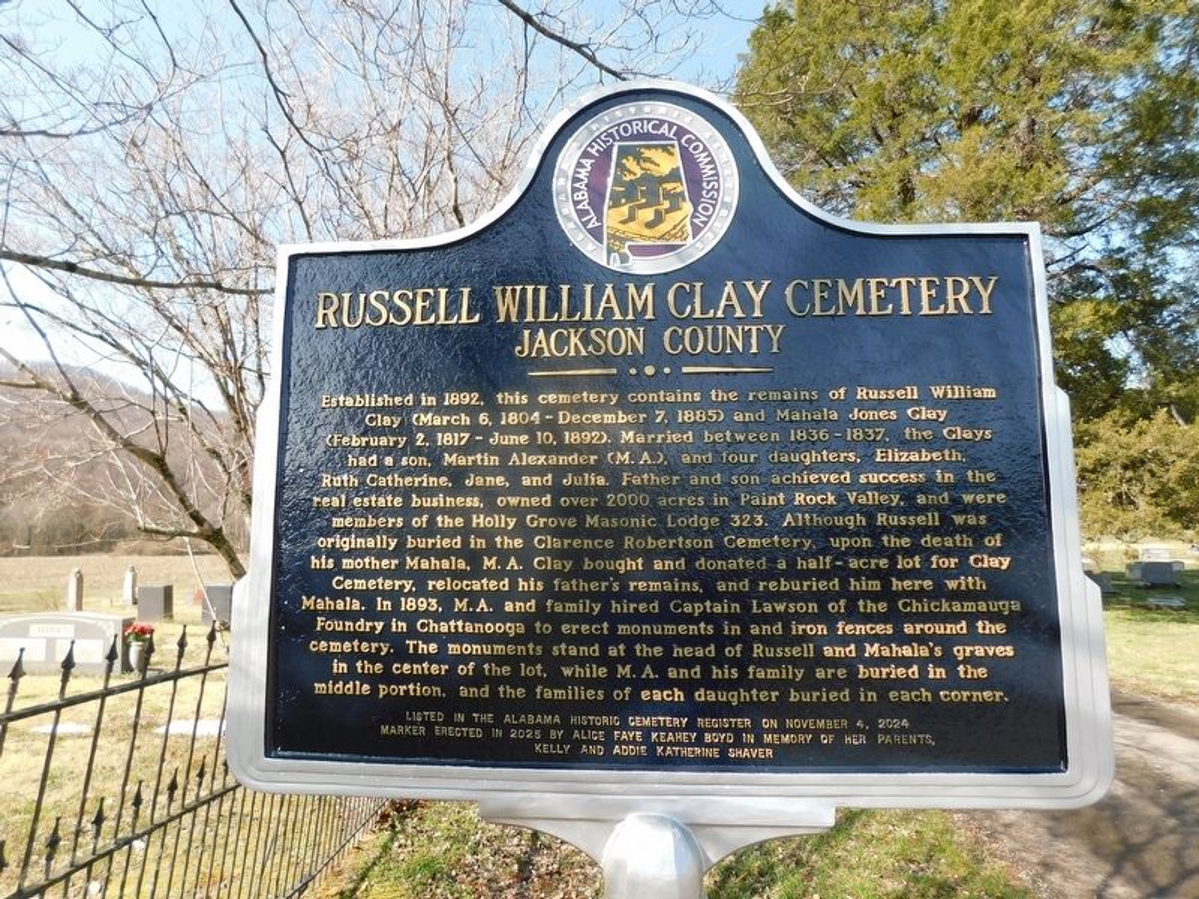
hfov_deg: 73.9
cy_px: 450
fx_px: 797
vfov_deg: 58.9
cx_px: 600
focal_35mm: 23
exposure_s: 1/500
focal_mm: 4
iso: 125
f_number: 3
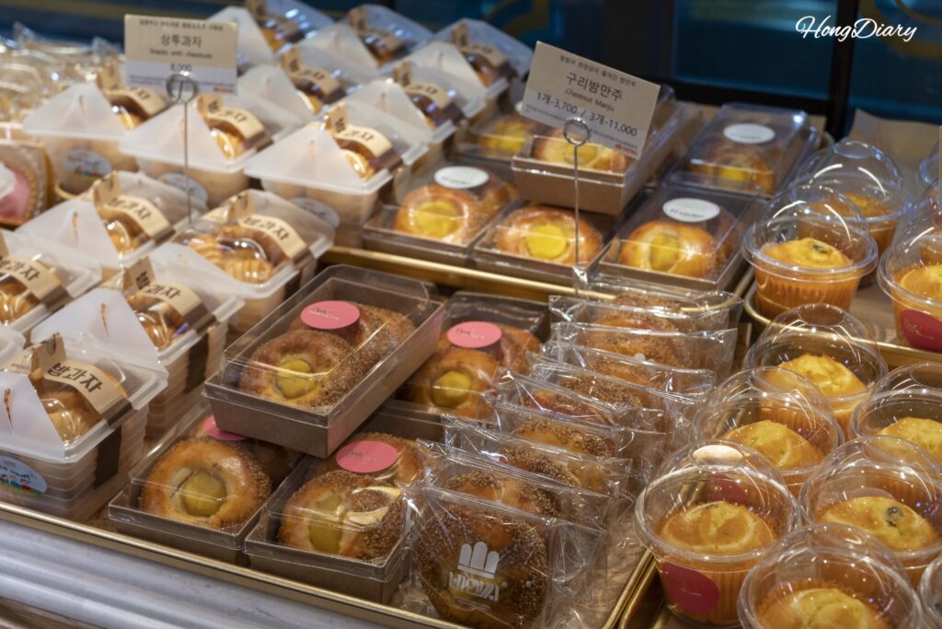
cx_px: 471
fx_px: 1570
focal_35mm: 60
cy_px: 314
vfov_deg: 22.6
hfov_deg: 33.4
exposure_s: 1/160
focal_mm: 60
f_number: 5.6
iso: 1000
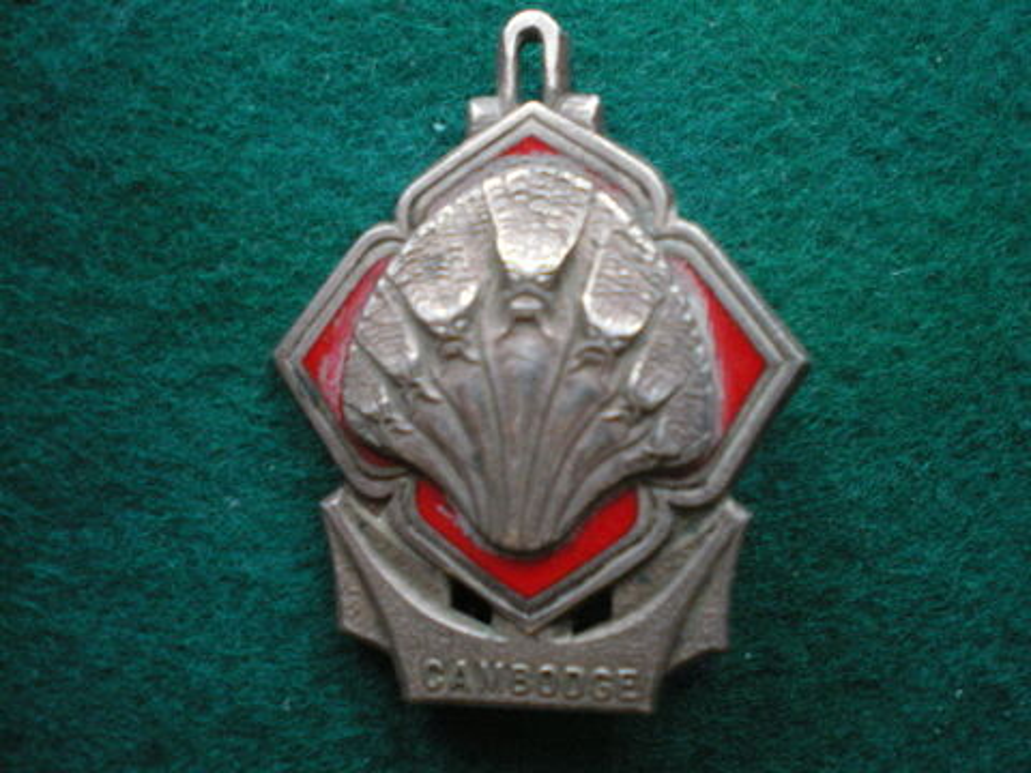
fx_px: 1132
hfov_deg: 49.0
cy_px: 386
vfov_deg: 37.7
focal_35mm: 38
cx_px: 516
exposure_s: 1/15
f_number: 3.1
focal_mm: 6.3
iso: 400
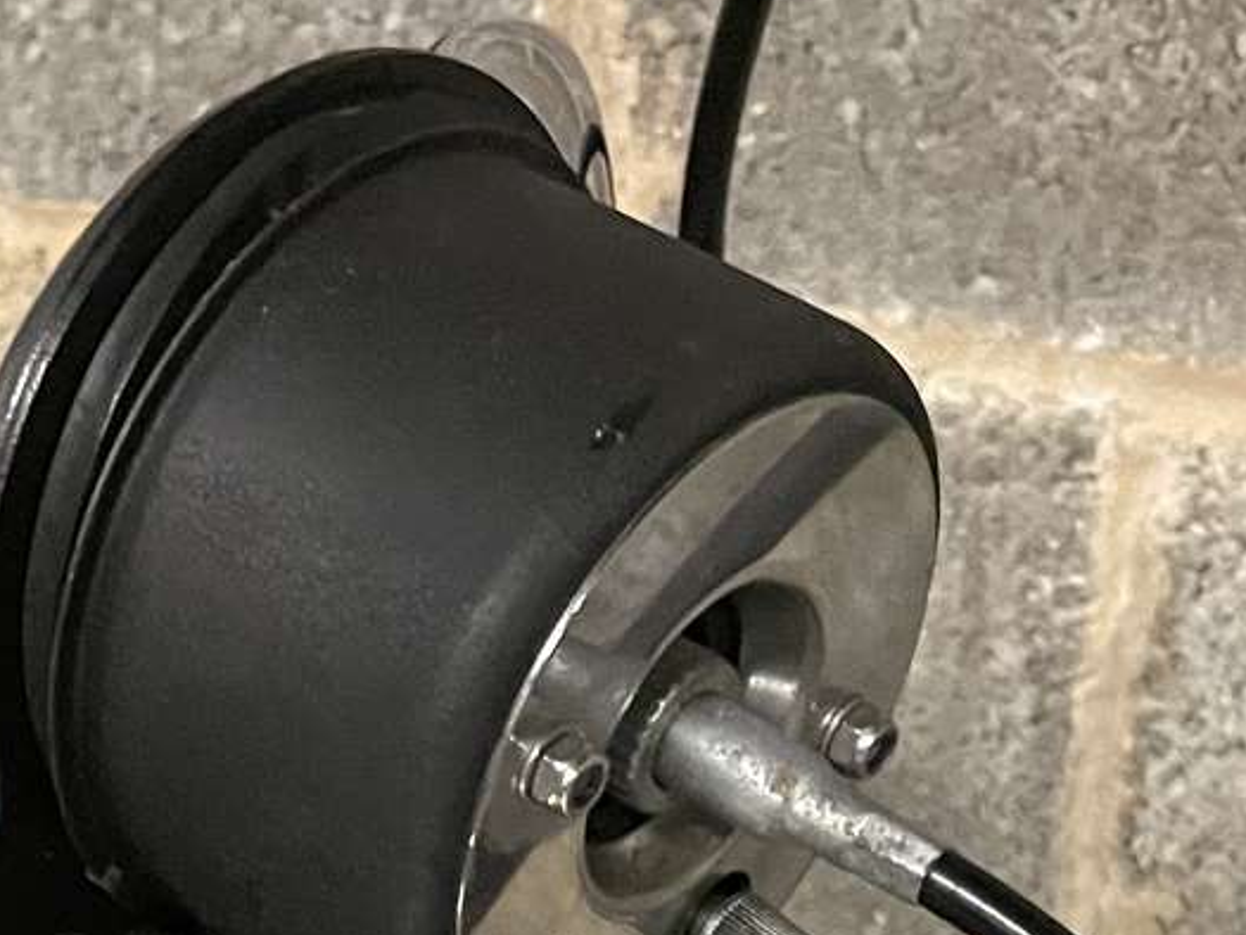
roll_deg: +3.3
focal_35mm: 99
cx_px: 74
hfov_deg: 19.4
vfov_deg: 13.5
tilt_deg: -32.3
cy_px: 1628
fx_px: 3564
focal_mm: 4.2
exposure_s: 1/25
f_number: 1.6
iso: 640
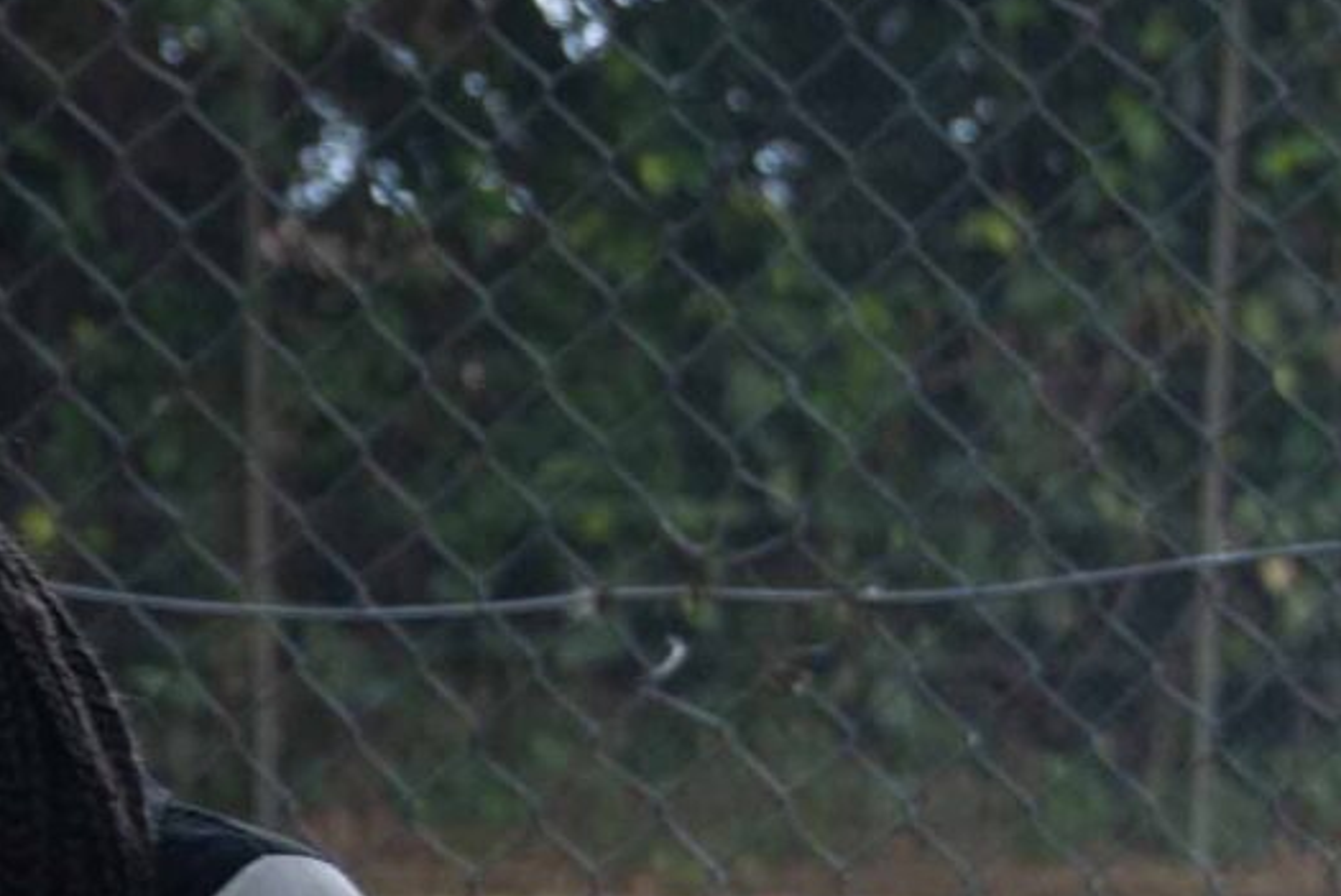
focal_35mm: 402
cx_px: -1109
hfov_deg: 5.0
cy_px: 904
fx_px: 15003
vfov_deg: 3.4
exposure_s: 1/60
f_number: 5.6
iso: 200
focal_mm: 55
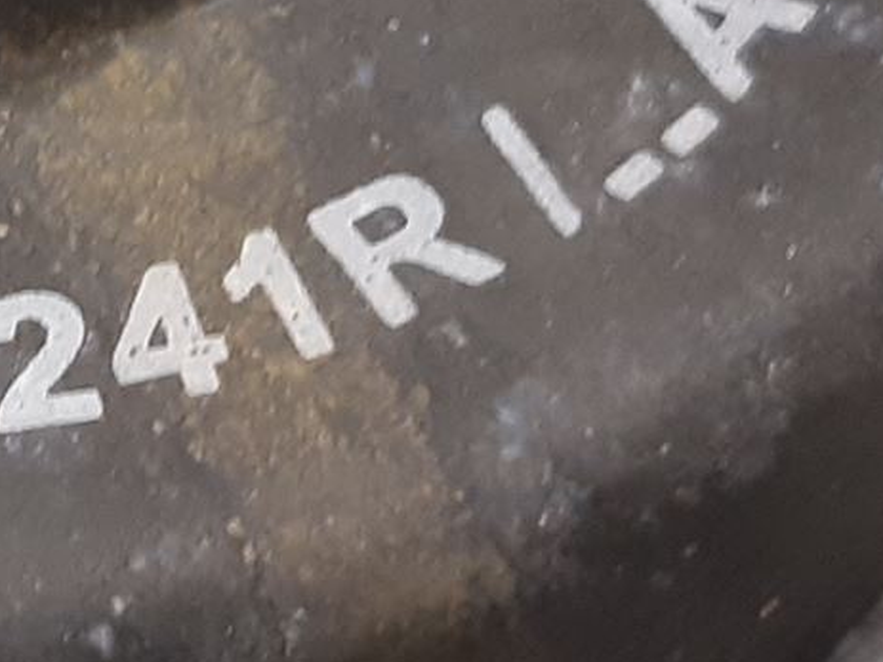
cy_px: 275
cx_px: -221
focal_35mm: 115
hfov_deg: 16.3
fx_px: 2933
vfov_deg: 12.9
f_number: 1.7
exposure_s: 1/50
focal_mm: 3.93
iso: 200
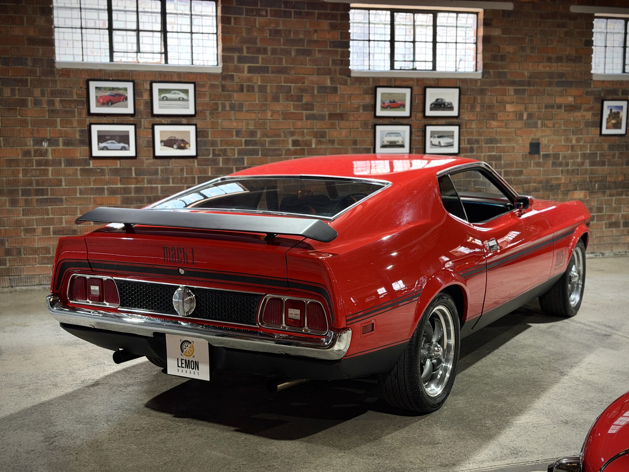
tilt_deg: -7.2
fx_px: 872
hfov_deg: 39.7
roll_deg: -0.3
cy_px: 236
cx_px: 314
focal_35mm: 48
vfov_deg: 30.3
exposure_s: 1/50
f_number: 1.78
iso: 250
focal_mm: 6.76
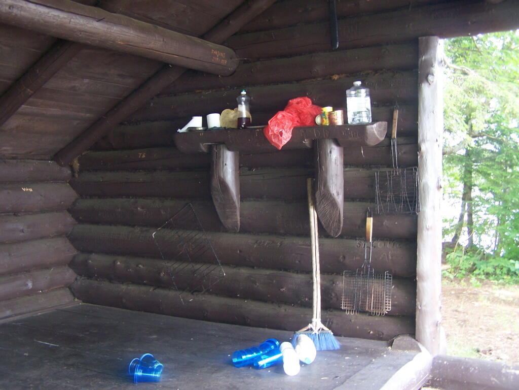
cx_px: 260
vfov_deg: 37.7
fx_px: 570
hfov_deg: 49.0
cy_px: 195
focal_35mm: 38
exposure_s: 1/20
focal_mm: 6.3
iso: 140
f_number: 2.8
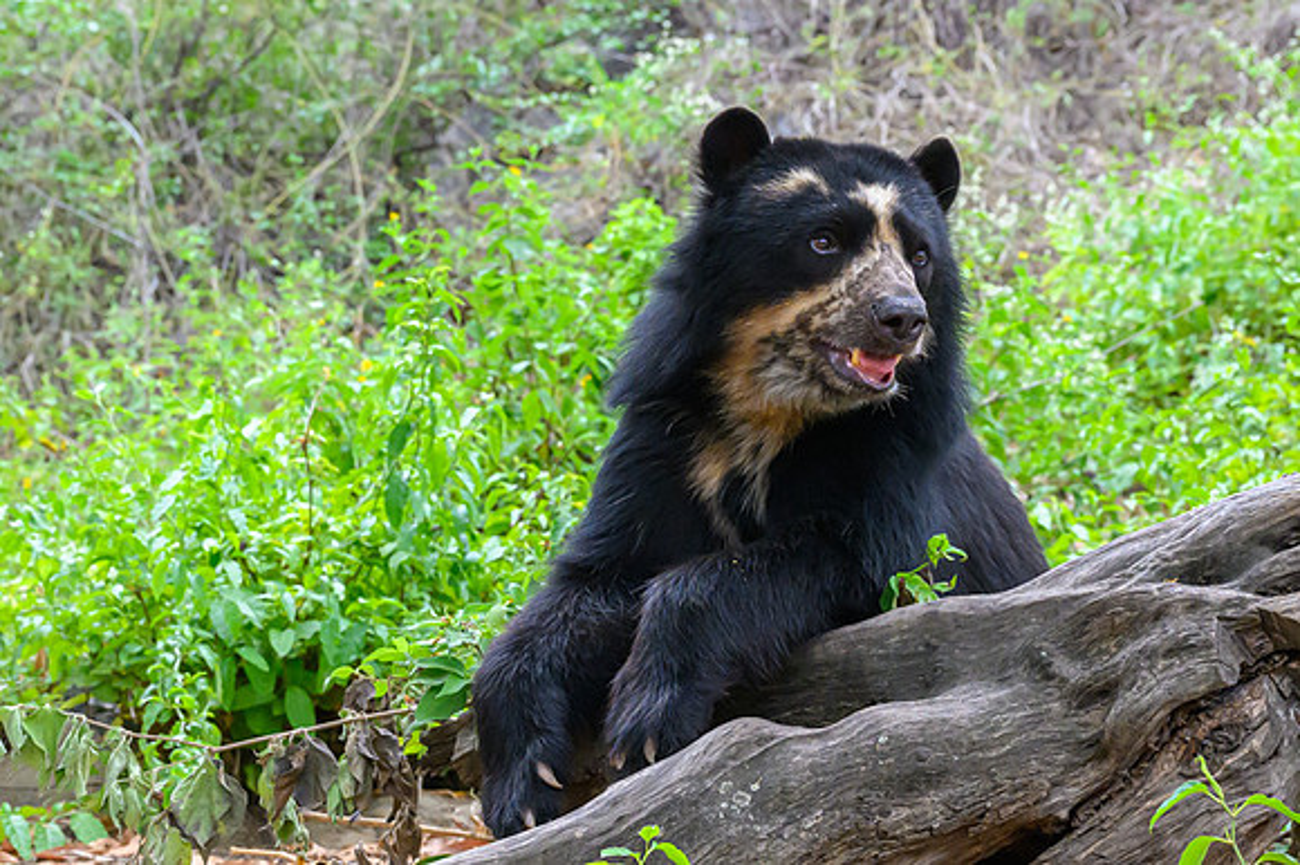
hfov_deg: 29.3
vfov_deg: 19.7
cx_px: 575
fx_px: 2484
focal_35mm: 69
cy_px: 522
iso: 7200
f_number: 5.6
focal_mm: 45
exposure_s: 1/800
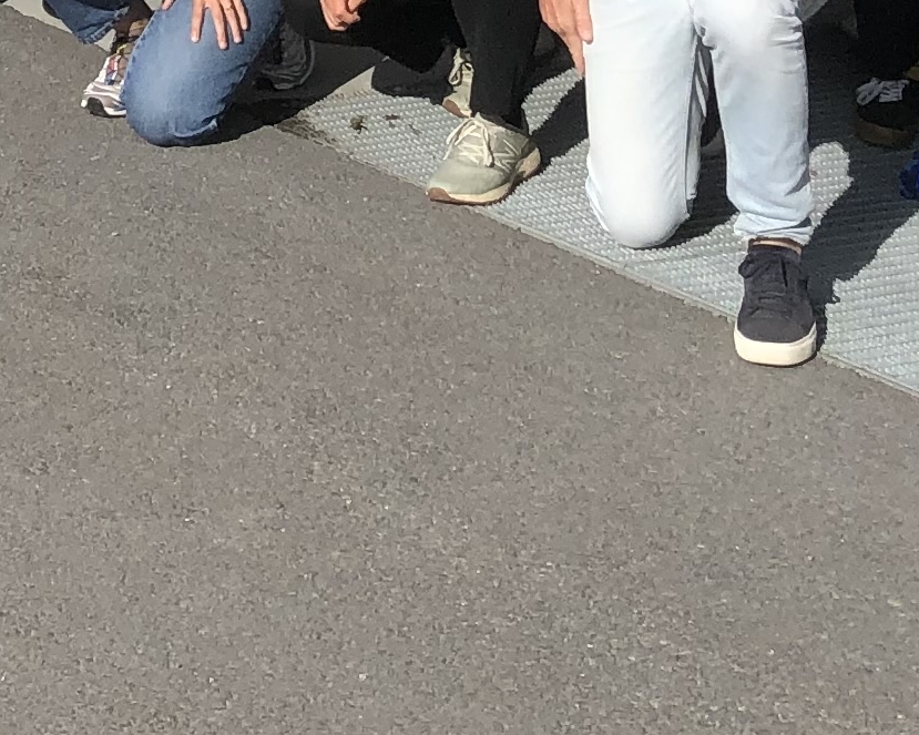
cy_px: -739
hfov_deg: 14.1
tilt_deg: -2.8
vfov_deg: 10.6
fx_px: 3617
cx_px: -172
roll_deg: +1.1
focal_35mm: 133
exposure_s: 1/3205
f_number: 1.8
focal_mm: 3.99
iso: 20
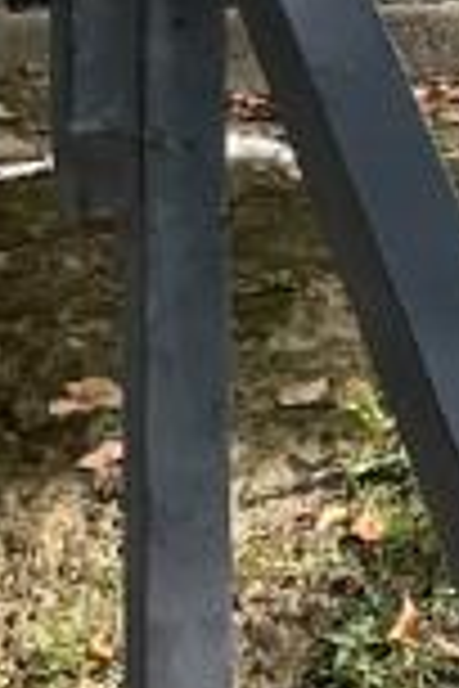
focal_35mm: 265
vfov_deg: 7.4
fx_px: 5068
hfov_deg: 5.0
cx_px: 1202
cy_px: -762
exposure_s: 1/1642
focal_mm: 4.2
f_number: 1.6
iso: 32
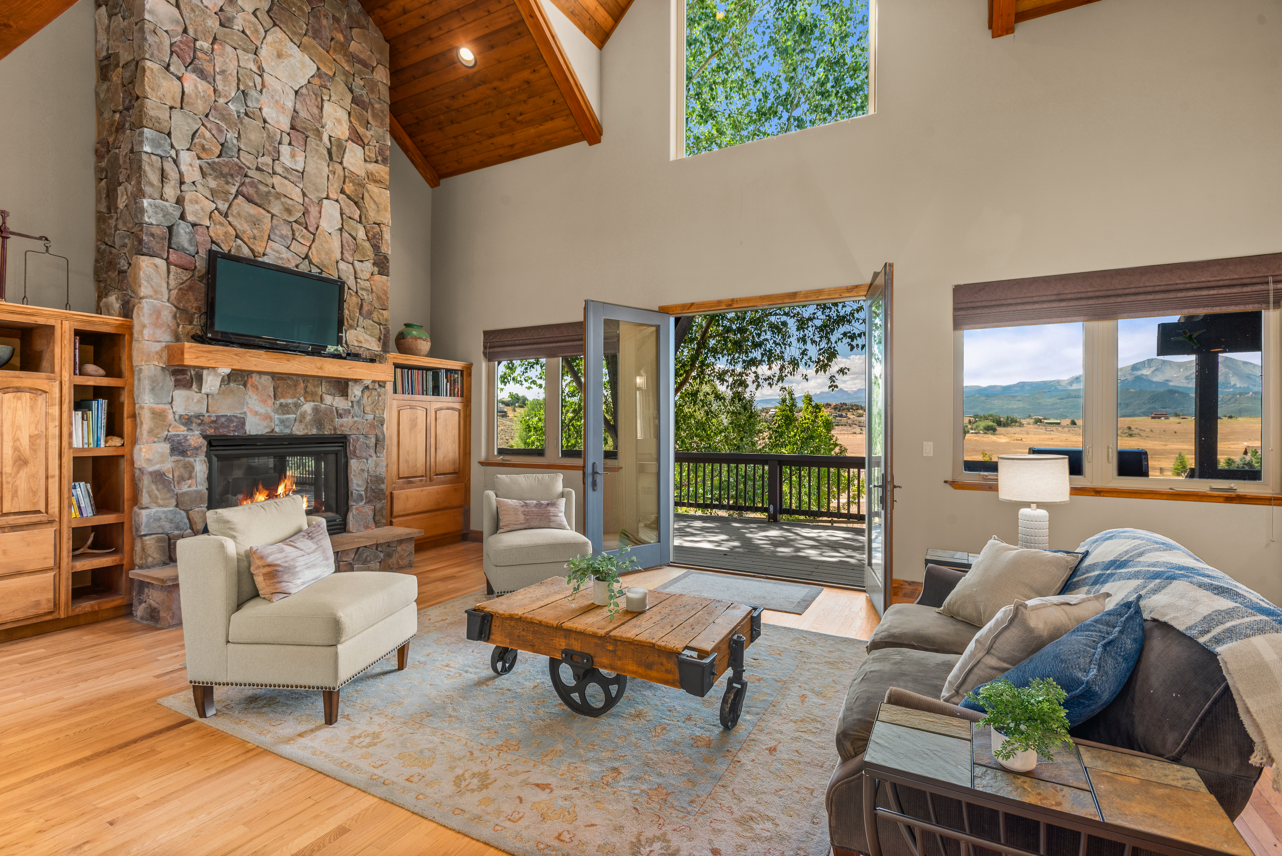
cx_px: 641
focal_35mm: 17
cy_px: 428
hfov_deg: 93.3
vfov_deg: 70.5
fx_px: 606
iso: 400
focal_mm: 17
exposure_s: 1/2.5
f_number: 9
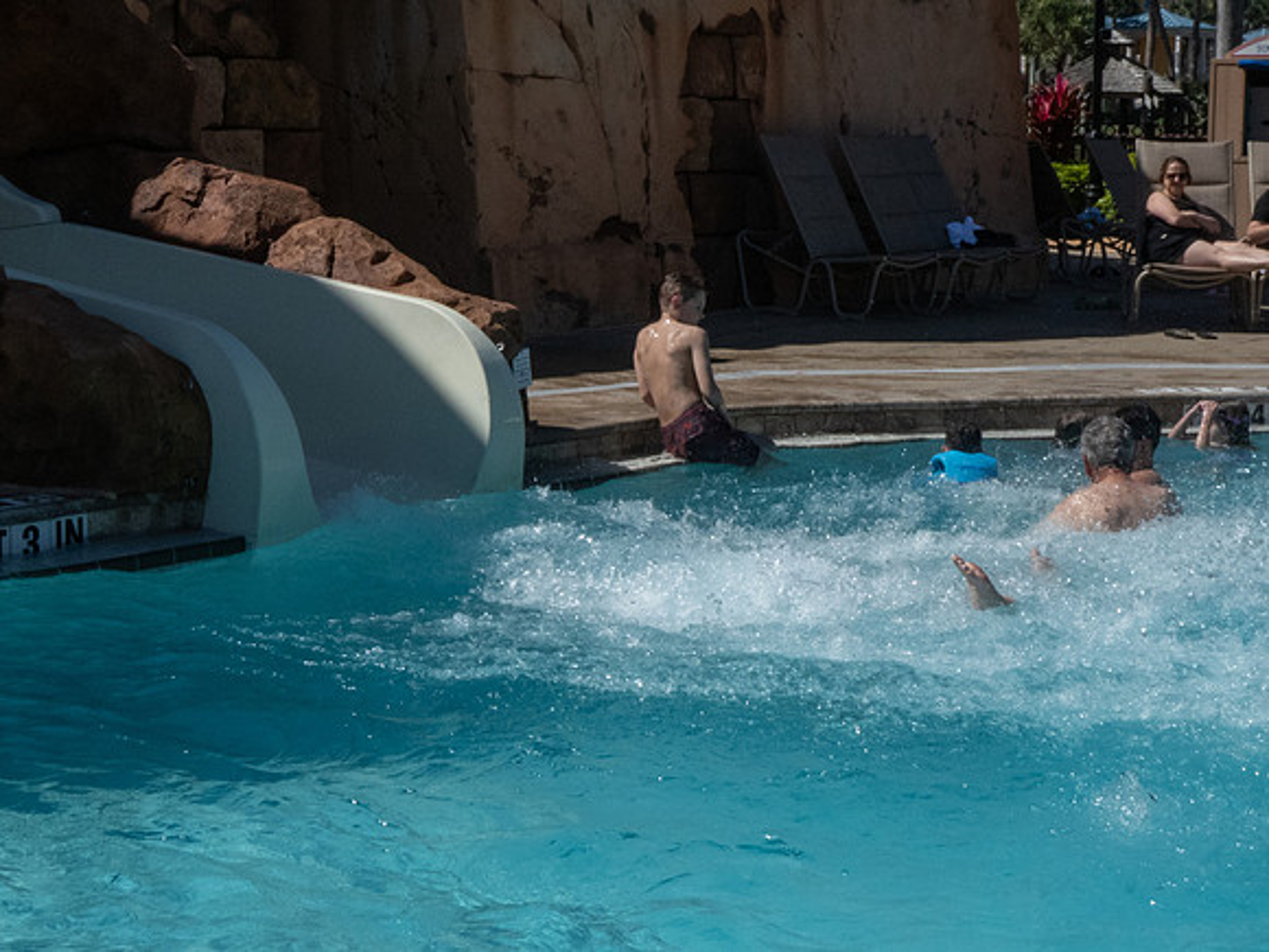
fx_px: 2470
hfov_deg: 28.8
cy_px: 463
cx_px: 618
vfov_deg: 21.8
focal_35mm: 67
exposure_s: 1/500
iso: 80
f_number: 8
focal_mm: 7.8
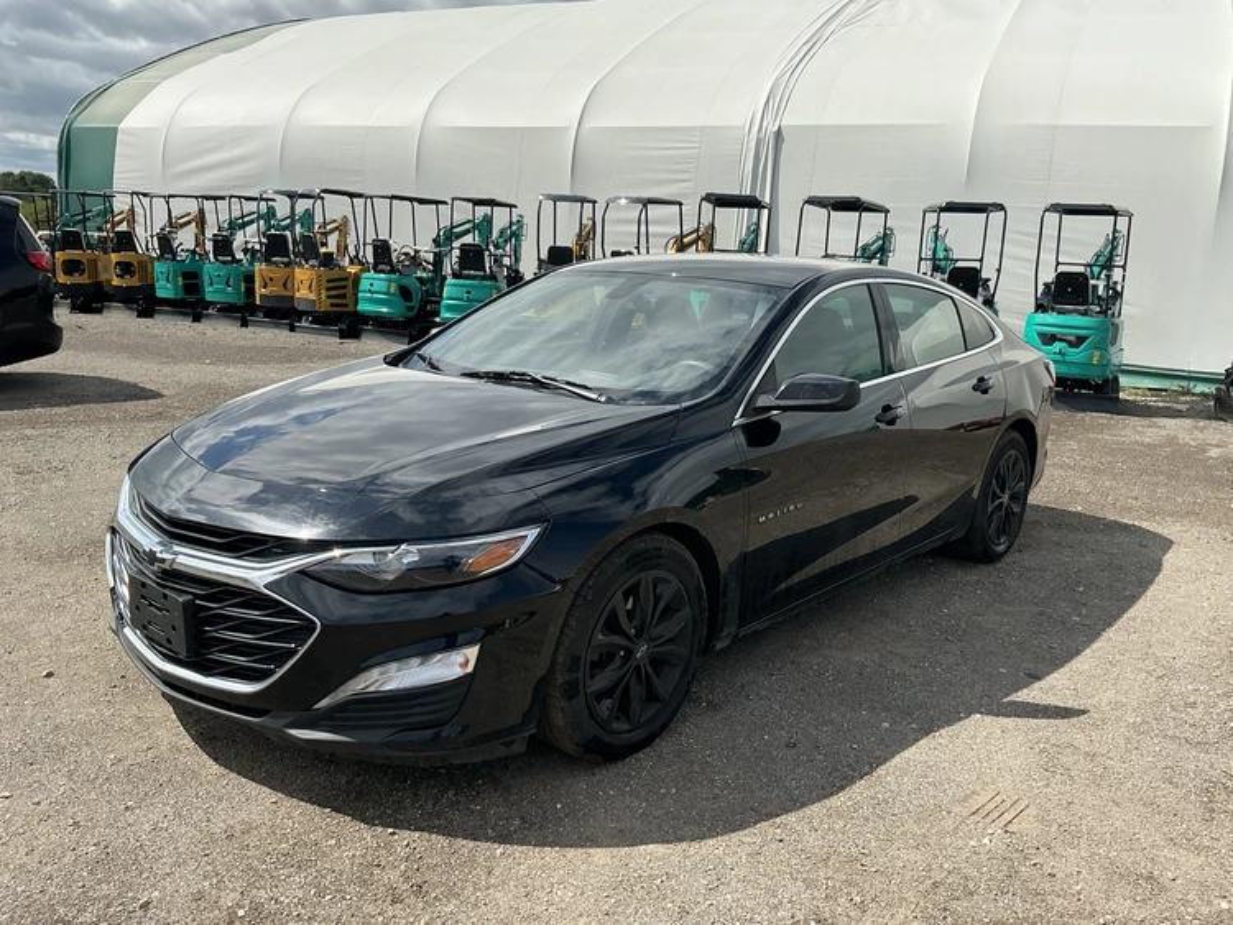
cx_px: 616
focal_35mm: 28
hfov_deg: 63.4
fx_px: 998
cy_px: 462
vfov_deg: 49.8
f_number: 1.8
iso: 25
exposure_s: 1/2141
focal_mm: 3
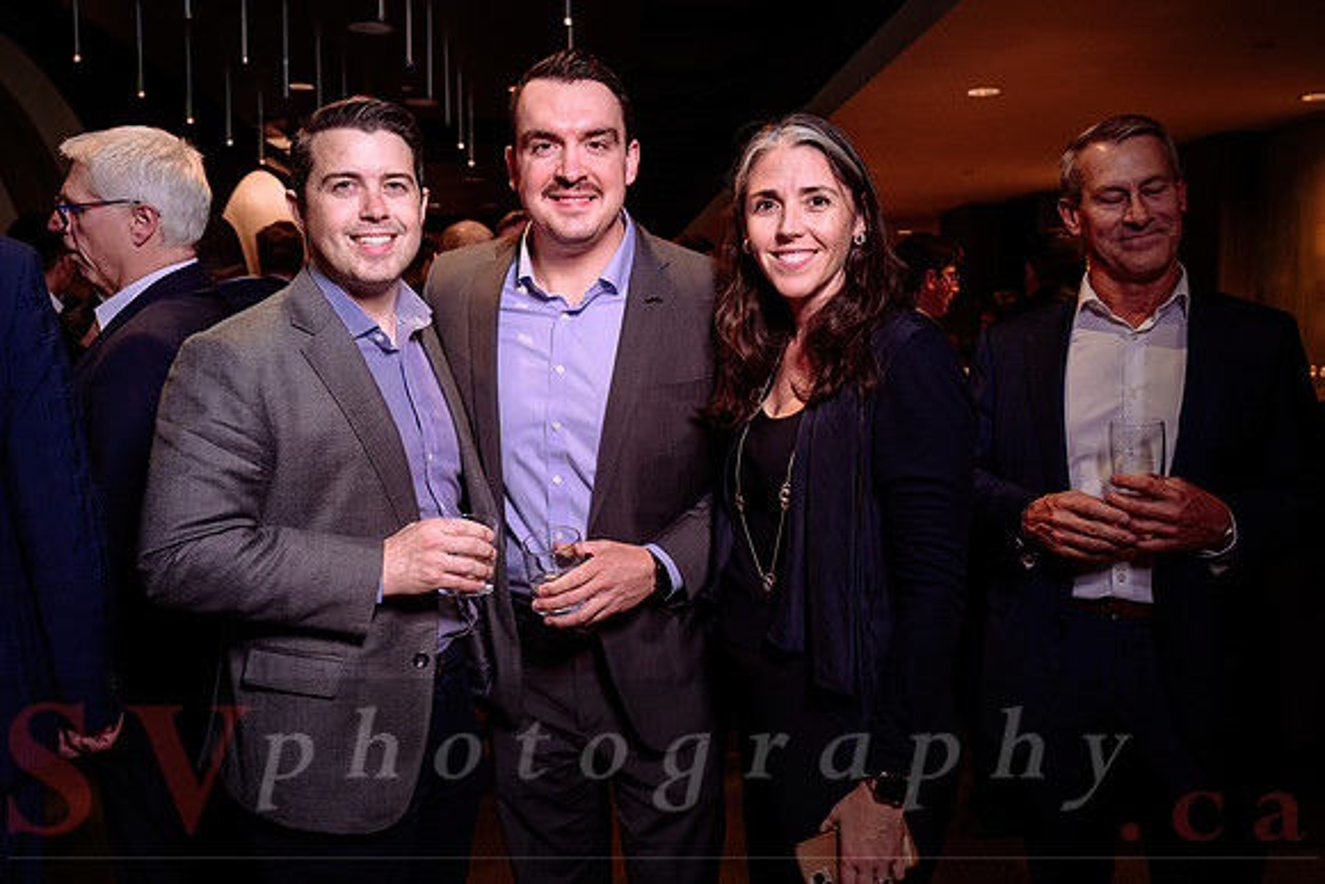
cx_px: 653
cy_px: 407
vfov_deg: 42.4
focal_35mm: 31
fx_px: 1140
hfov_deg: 60.3
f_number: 4
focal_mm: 28.5
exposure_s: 1/80
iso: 800
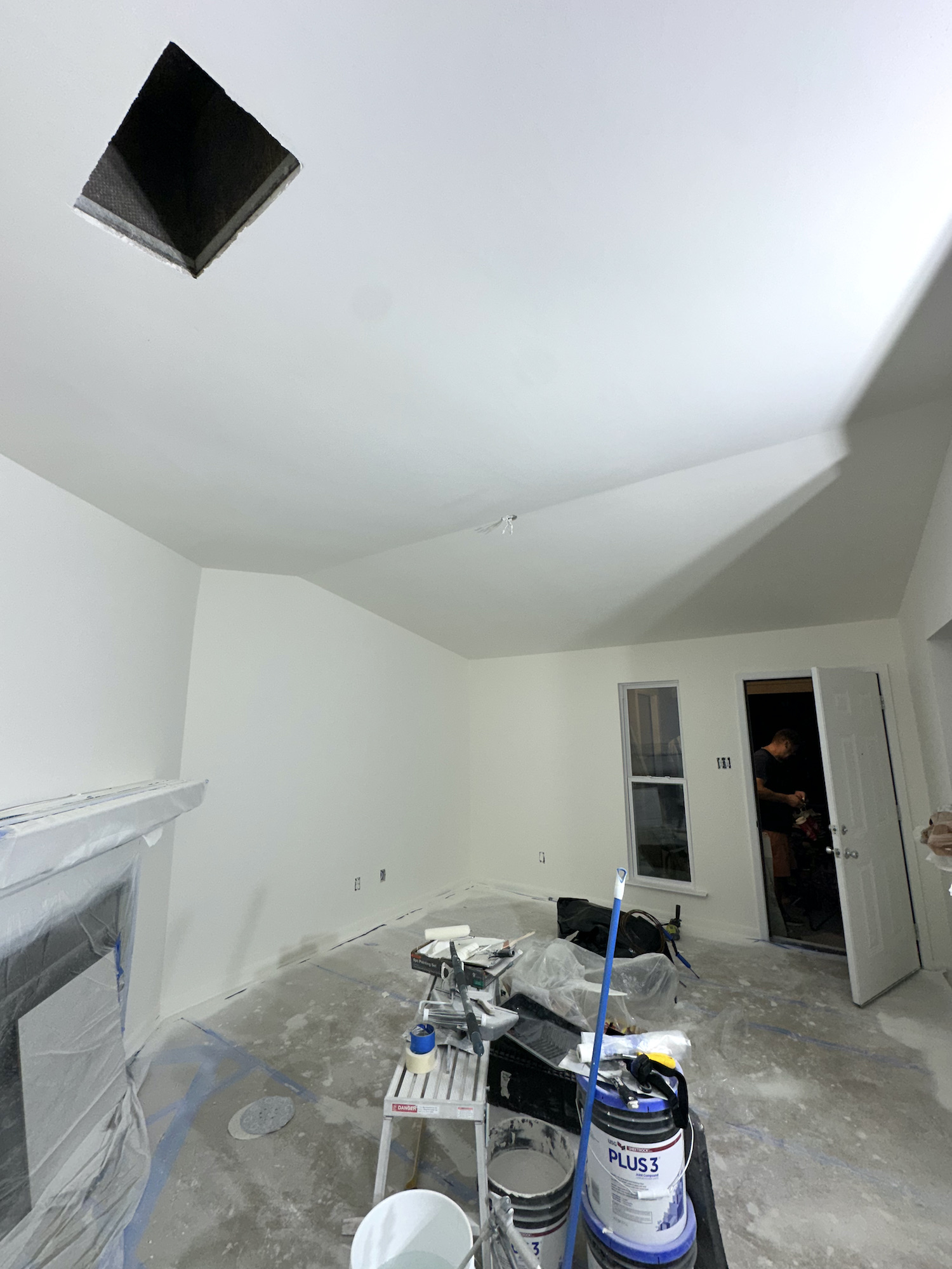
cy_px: 634
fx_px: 513
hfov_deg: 85.7
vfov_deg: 102.1
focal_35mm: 14
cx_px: 476
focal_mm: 2.22
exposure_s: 1/120
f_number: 2.2
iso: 64
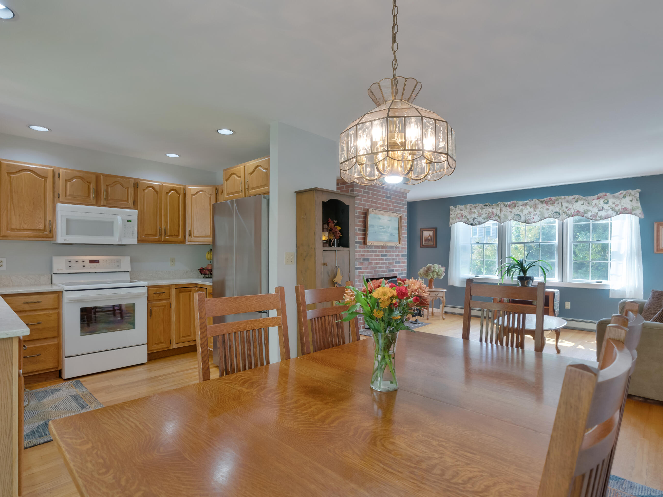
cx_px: 319
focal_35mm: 19
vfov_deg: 68.7
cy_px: 255
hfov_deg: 84.6
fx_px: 364
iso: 800
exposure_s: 1/200
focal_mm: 17
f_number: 8
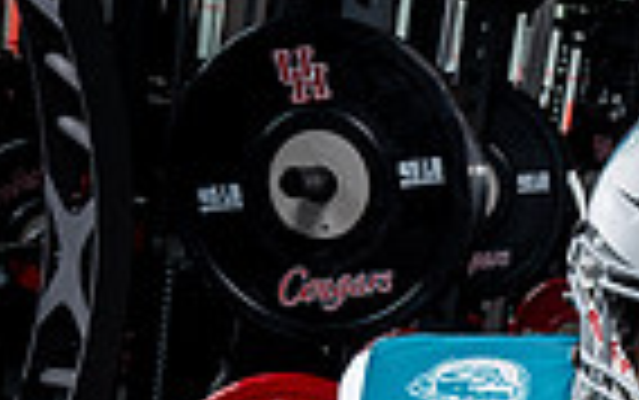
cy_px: 921
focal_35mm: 113
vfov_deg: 10.3
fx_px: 1969
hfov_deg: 18.0
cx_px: 630
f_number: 9
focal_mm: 35
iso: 640
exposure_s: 1/250
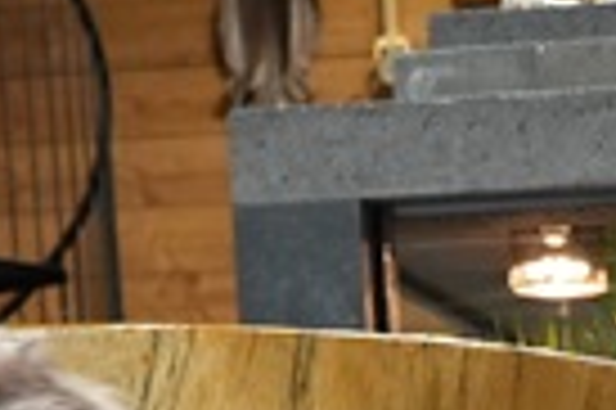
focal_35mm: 157
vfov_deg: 7.6
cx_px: 746
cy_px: 1235
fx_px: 2677
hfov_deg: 12.8
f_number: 4
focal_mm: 21.5
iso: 3200
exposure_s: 1/160
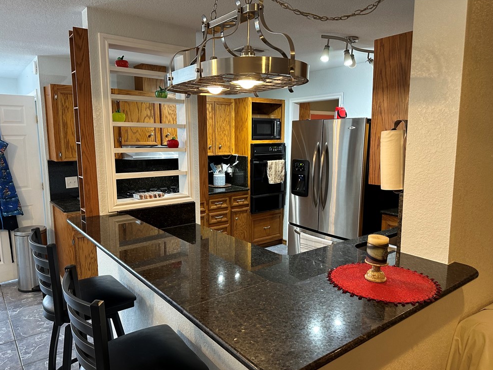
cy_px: 191
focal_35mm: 25
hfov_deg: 69.4
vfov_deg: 54.9
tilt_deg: -7.3
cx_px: 240
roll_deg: +0.6
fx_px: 356
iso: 200
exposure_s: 1/60
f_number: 1.78
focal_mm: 6.86
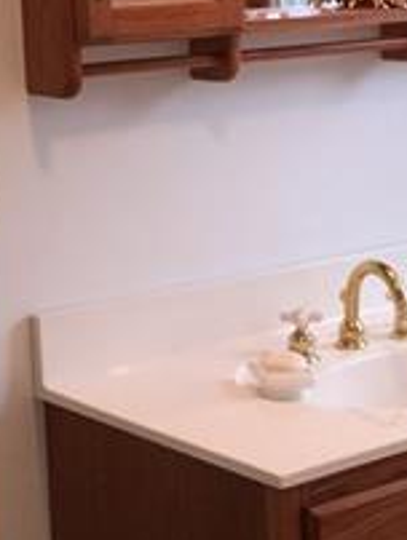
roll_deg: +1.2
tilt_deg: -11.5
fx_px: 1721
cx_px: 364
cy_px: 254
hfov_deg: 13.4
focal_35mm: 110
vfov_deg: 17.9
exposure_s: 1/40
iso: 32
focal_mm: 4.15
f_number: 2.2
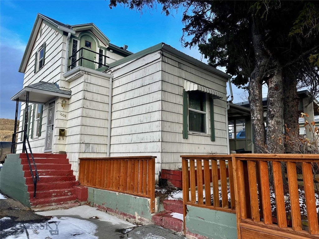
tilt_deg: +9.2
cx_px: 160
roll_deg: -0.5
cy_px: 120
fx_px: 221
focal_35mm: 24
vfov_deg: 56.8
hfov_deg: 71.6
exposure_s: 1/1517
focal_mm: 6.86
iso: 80
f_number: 1.78
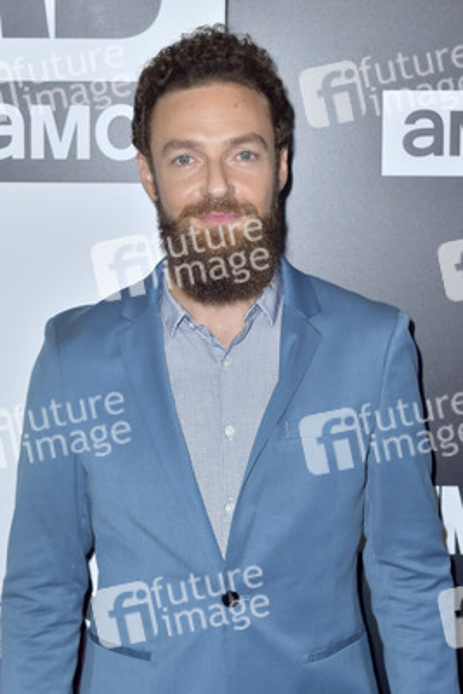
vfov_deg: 34.5
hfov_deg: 23.4
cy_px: 347
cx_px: 232
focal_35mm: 58
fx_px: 1118
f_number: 5.6
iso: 500
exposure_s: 1/250
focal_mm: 58
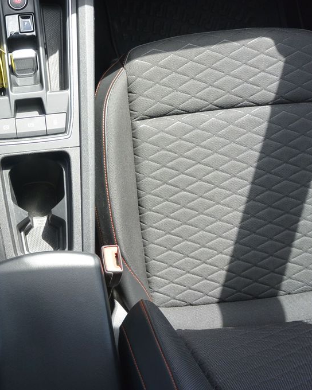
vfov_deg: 44.8
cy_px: 195
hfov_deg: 34.9
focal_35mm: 41
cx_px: 45
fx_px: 473
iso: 160
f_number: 3.5
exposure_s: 1/320
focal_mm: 11
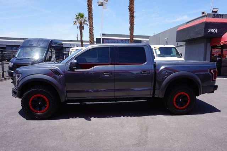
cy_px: 76
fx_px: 151
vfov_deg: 53.1
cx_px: 114
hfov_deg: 73.8
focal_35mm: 24
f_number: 11
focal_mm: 16
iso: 100
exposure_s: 1/80
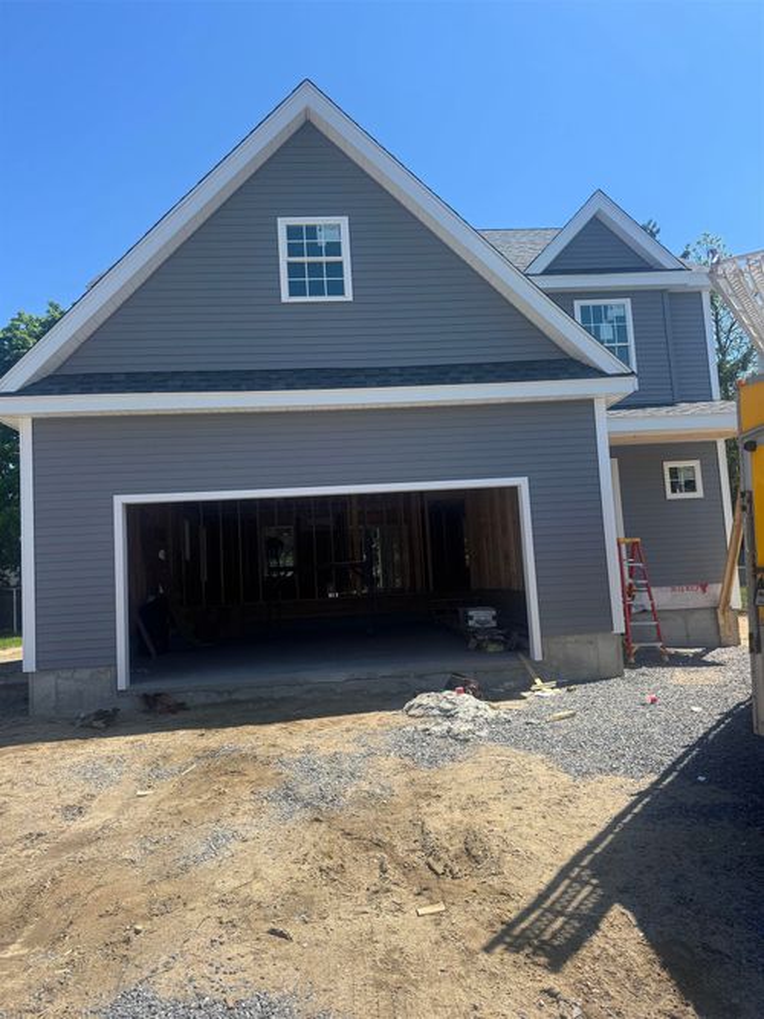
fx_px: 706
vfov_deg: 71.6
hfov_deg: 56.8
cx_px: 382
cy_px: 510
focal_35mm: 24
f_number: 1.78
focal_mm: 6.76
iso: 80
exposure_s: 1/3096
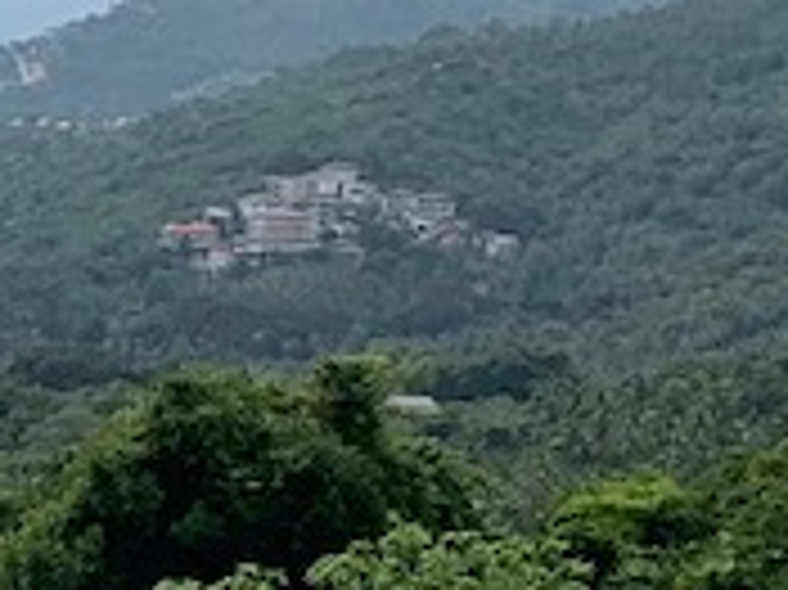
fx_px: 4322
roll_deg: +0.5
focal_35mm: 190
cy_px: 721
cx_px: -1918
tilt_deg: -8.5
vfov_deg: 7.7
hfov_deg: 8.1
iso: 25
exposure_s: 1/4464
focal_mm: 4.25
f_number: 1.8
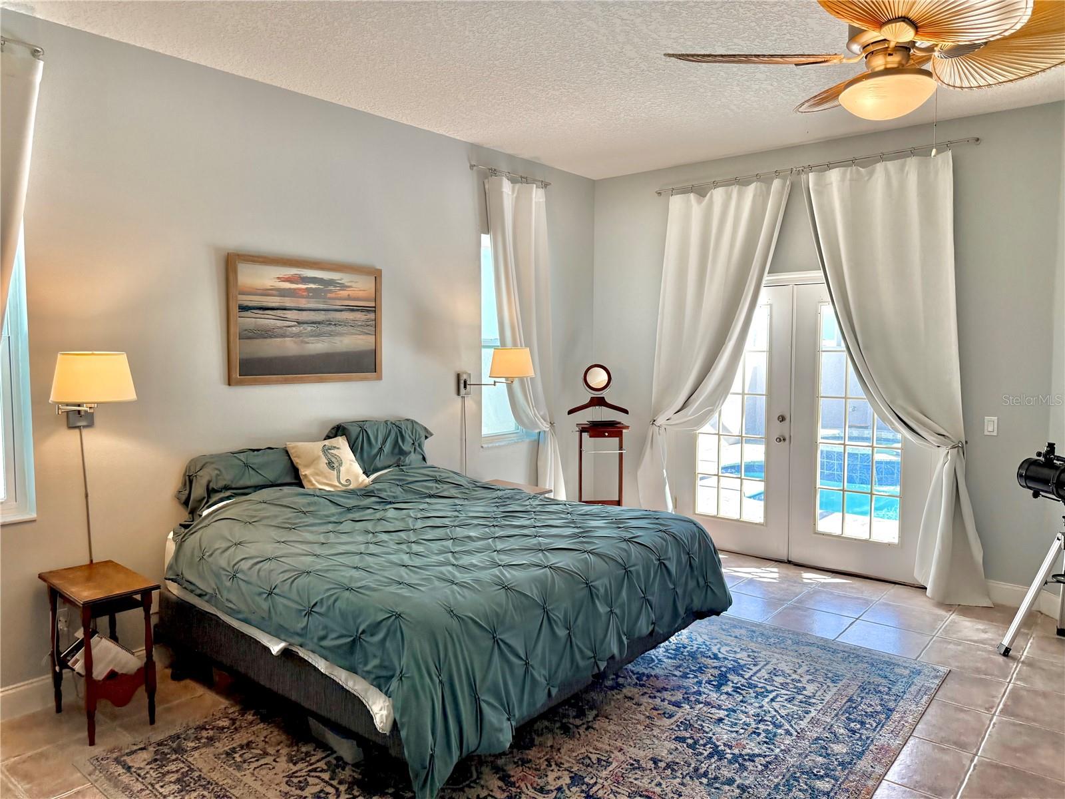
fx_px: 738
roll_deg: -0.2
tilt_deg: -2.7
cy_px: 400
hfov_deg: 71.6
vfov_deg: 56.8
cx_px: 532
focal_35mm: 24
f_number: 1.78
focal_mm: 6.76
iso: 200
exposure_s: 1/232
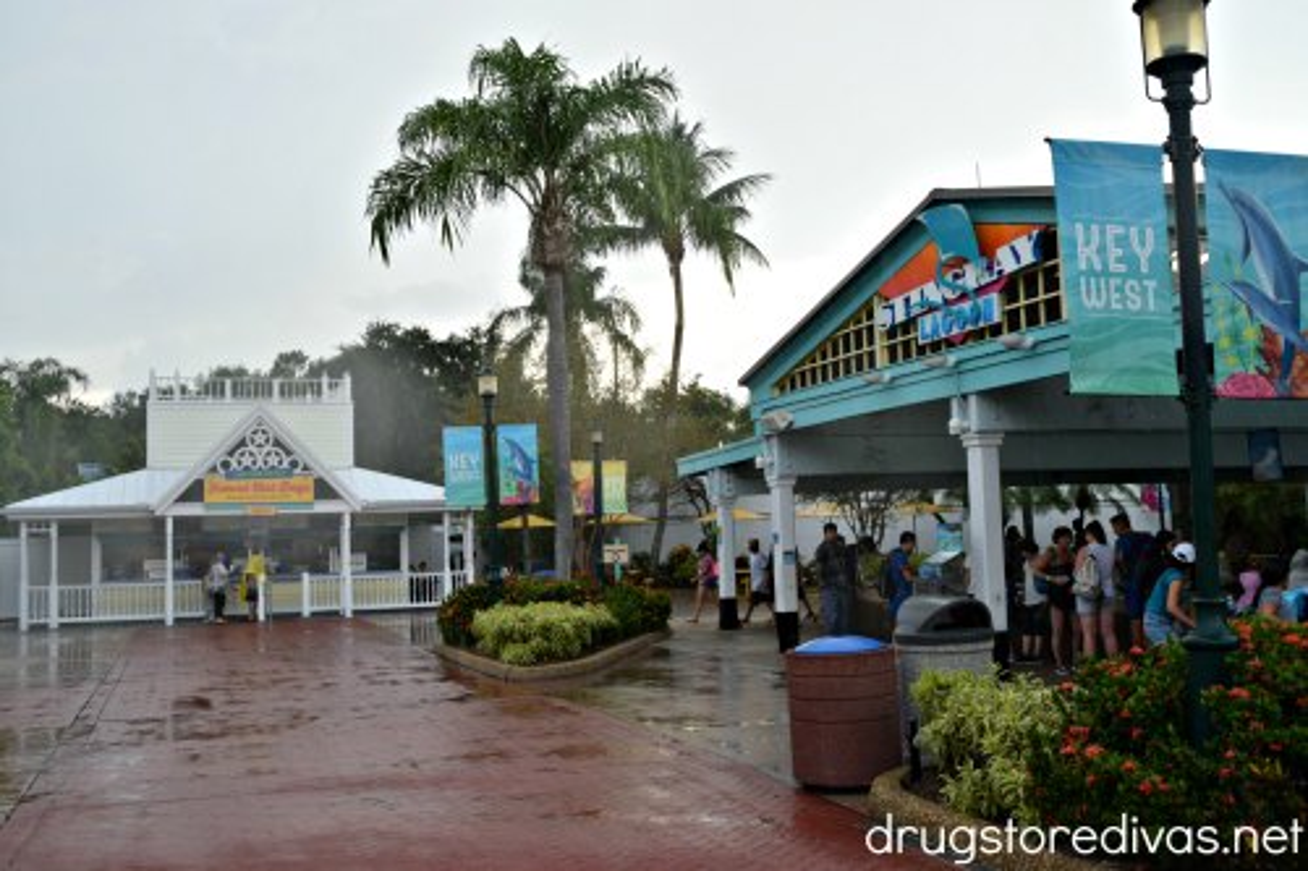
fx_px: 1307
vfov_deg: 36.8
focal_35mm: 36
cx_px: 654
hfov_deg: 53.1
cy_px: 436
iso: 400
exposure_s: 1/200
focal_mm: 24
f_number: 7.1
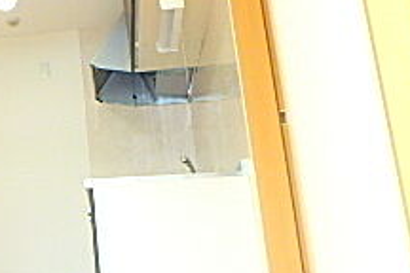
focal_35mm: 74
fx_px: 843
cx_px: -178
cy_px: 116
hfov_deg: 23.0
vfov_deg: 18.4
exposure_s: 1/30
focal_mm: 4.2
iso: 250
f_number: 3.9
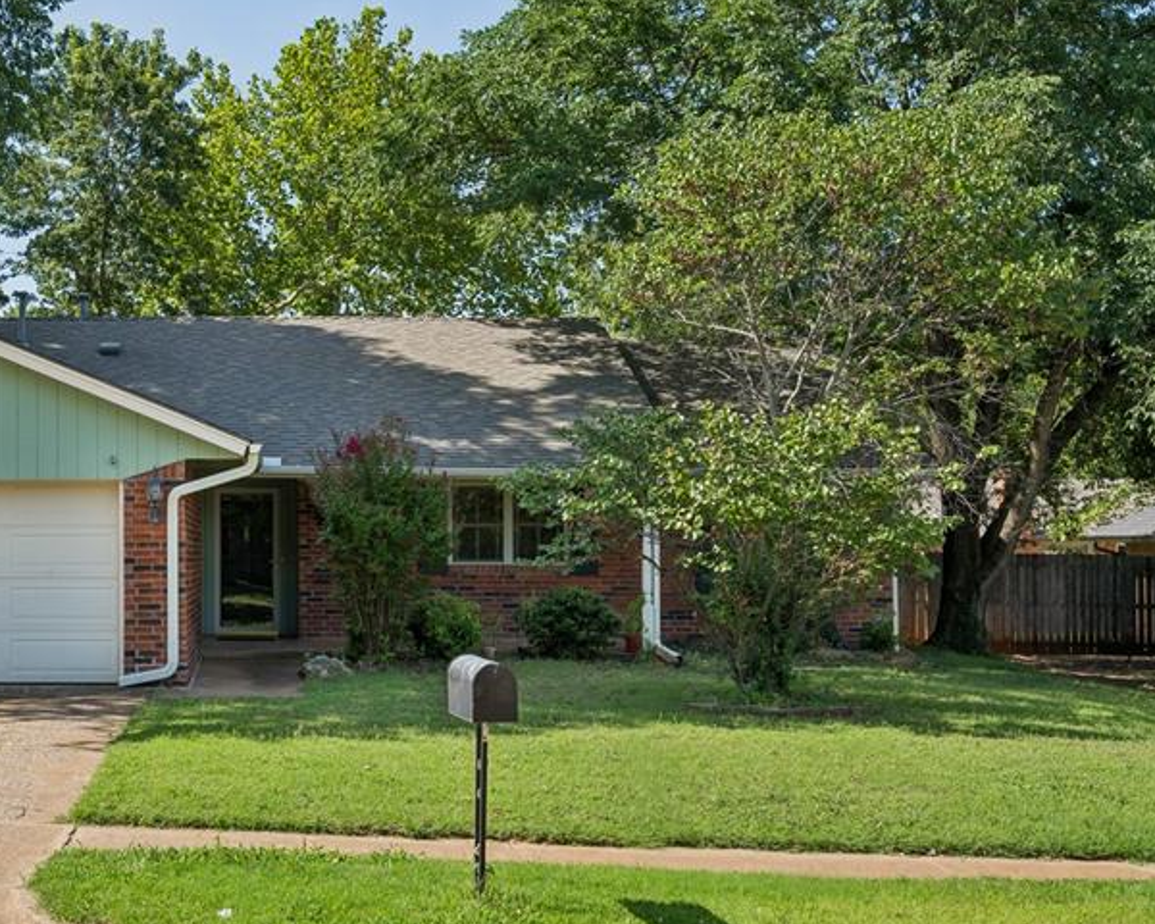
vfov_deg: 27.1
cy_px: 549
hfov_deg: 32.7
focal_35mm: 56
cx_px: 234
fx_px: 1914
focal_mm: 35
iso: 200
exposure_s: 1/320
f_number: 8
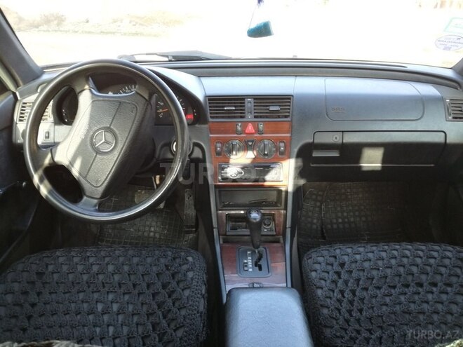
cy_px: 174
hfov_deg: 65.3
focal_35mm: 27
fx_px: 361
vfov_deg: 51.4
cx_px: 232
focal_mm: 3.79
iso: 100
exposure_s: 1/33.3
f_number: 2
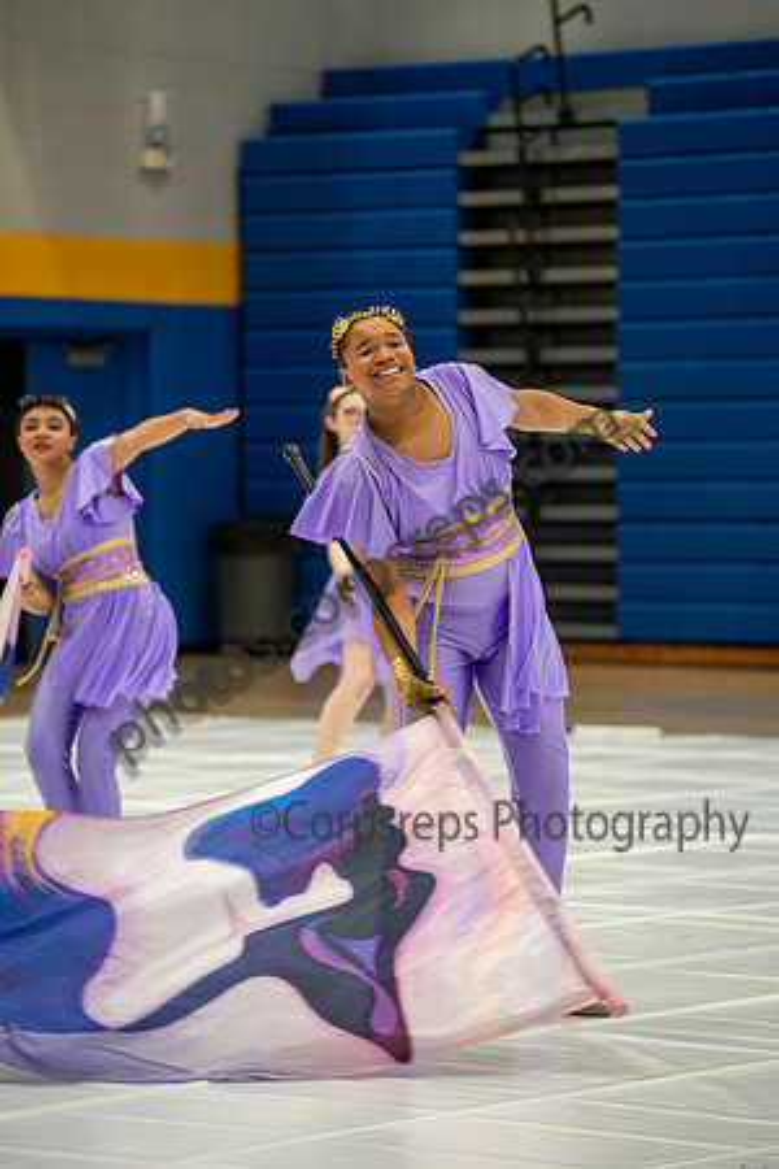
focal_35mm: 155
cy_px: 584
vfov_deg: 13.2
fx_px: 5031
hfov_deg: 8.9
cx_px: 390
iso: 2200
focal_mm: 155
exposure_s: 1/500
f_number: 4
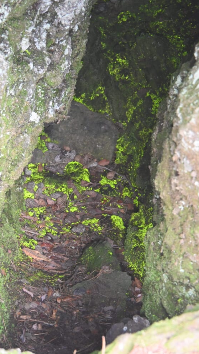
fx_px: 742
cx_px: 105
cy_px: 177
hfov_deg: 15.3
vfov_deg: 26.9
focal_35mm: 79
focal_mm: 50
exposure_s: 1/60
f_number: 6.3
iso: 4000
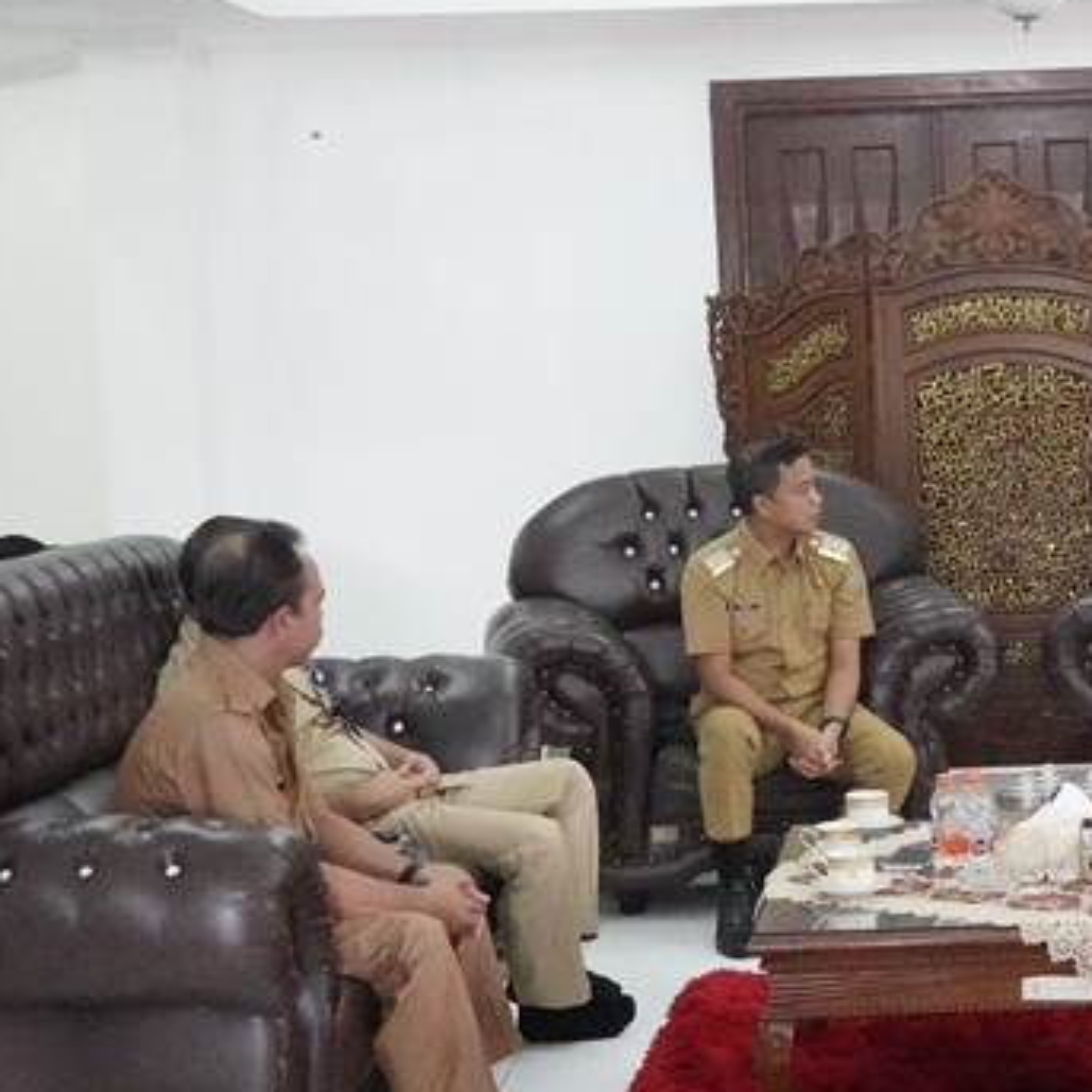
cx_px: 1006
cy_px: 657
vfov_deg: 23.4
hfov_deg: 22.8
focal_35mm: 74
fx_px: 2634
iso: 40000
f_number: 4
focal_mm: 31
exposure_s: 1/800
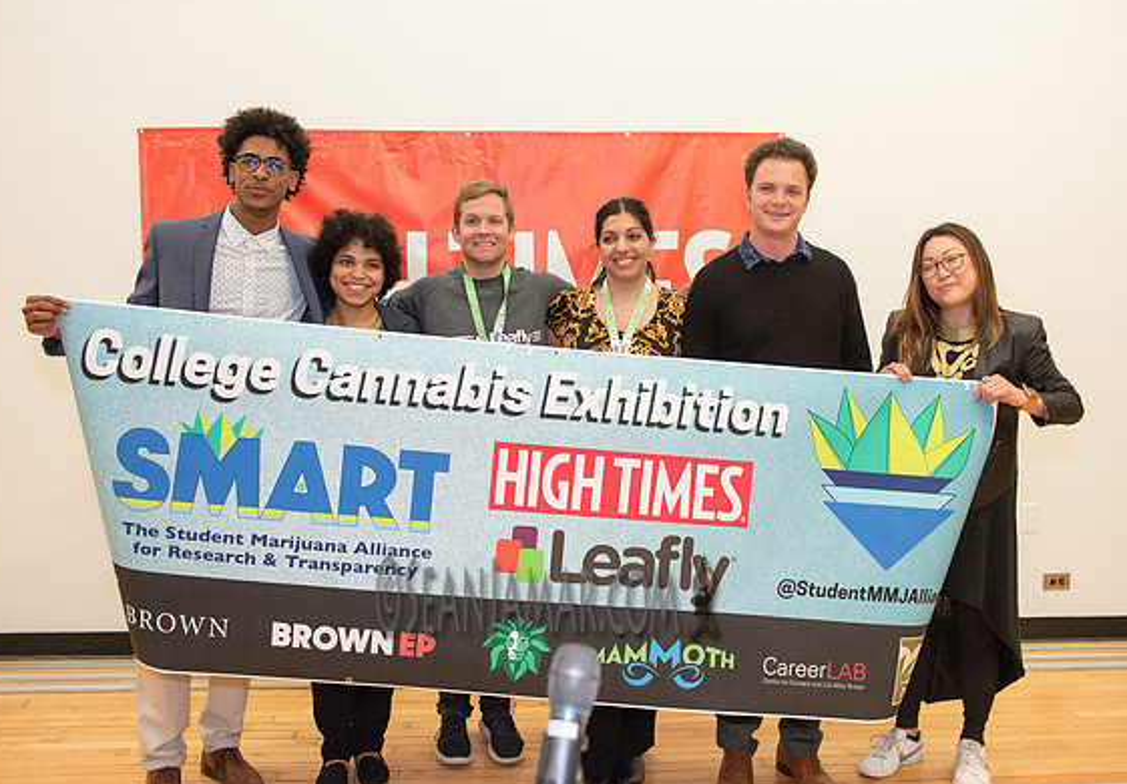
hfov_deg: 55.2
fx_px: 1079
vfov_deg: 39.9
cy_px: 353
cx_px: 576
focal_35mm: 34
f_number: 3.5
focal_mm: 28
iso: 4000
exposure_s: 1/400
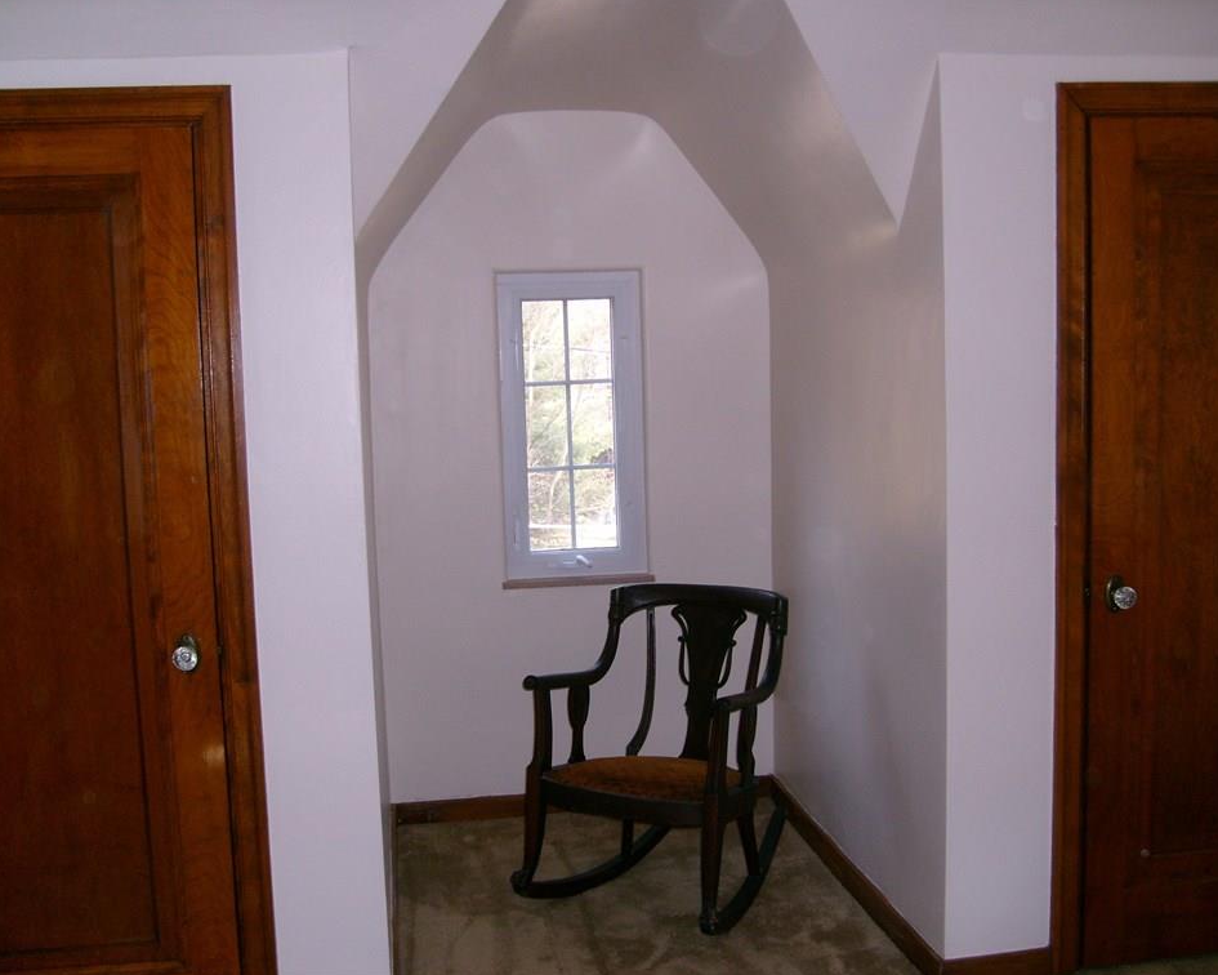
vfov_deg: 40.1
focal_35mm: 37
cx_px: 594
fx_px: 1334
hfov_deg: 49.1
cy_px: 484
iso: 100
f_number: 2.8
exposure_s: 1/45
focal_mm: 5.8
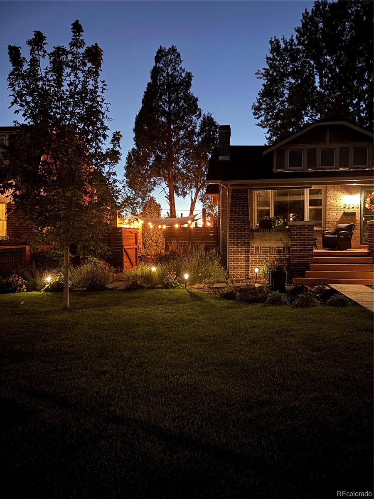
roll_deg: -1.4
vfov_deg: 67.3
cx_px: 187
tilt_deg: -1.7
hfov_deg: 53.1
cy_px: 250
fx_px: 375
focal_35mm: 26
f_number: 1.6
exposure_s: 1/5
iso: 1250
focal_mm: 5.96
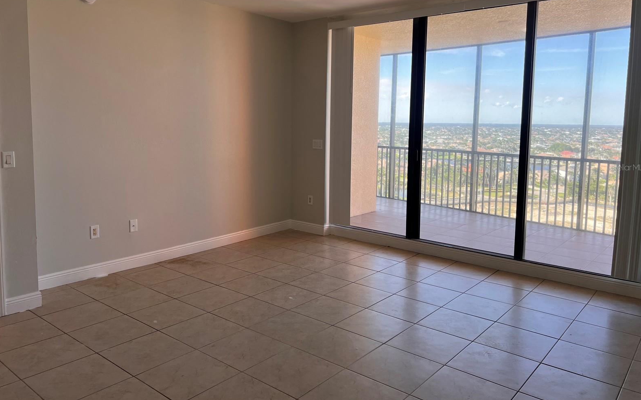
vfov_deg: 44.4
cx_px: 323
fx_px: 489
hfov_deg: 66.5
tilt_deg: -5.6
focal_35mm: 28
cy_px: 167
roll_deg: -0.9
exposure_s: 1/191
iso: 50
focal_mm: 5.7
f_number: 1.5
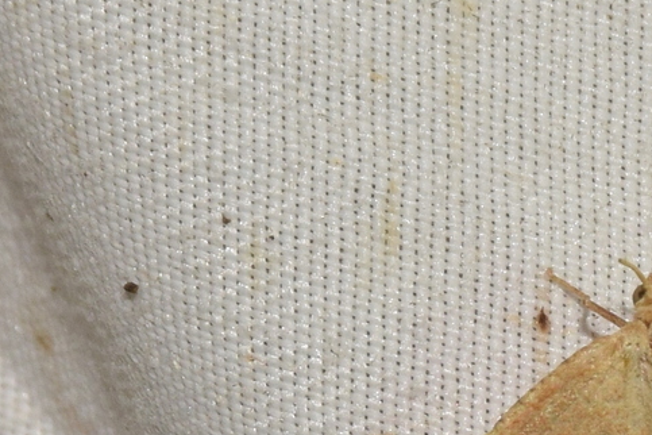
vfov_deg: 3.3
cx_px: 640
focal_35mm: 417
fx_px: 7552
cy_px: 416
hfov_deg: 4.9
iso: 400
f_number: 14
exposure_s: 1/200
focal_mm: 140
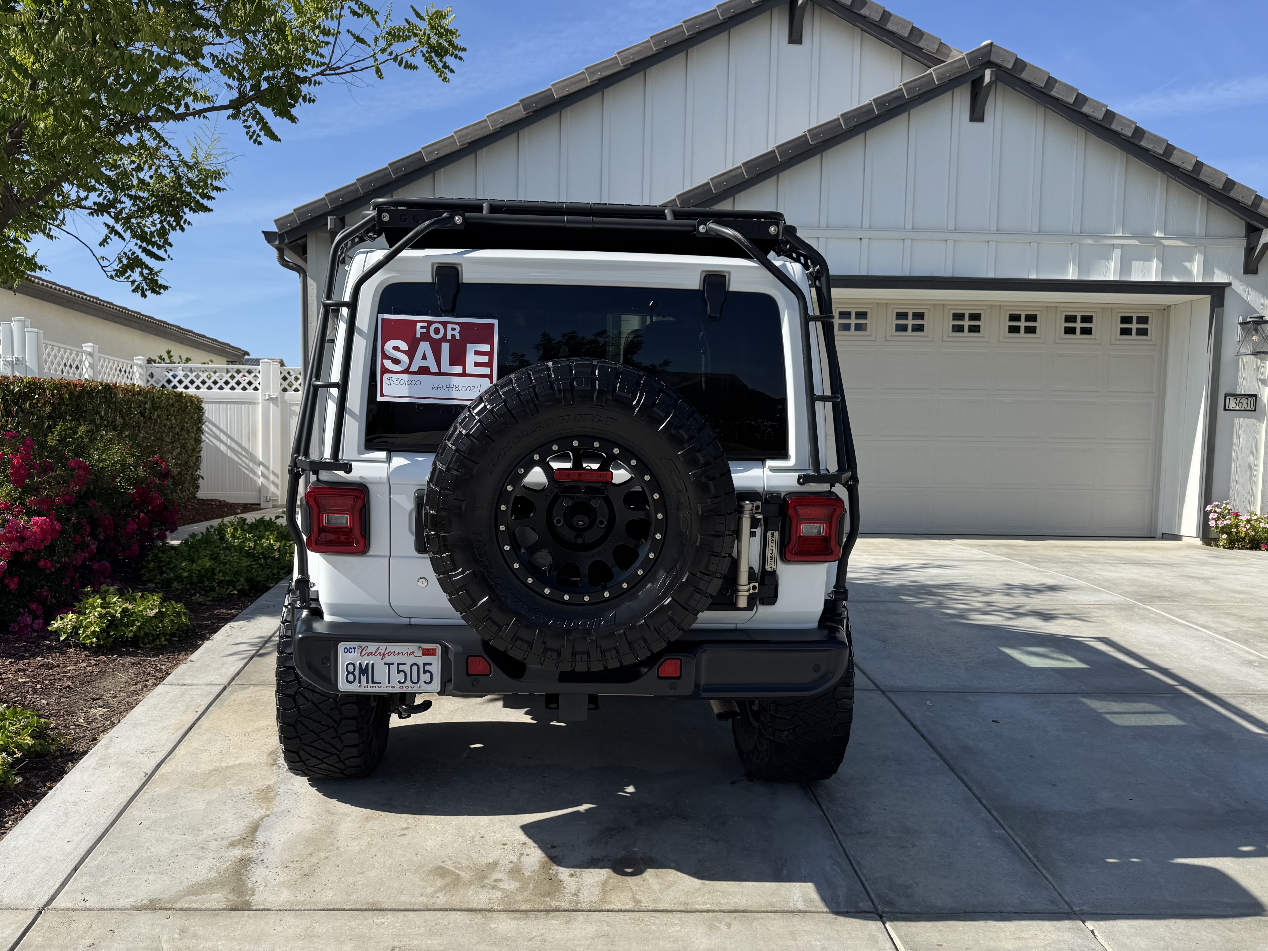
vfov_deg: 48.1
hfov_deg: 61.6
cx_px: 588
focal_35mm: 29
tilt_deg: -4.8
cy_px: 545
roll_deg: -0.3
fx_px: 1062
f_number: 1.78
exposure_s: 1/4608
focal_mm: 6.76
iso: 80
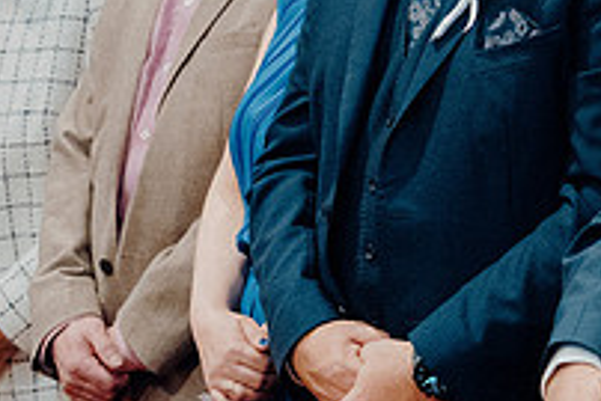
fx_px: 5028
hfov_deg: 6.8
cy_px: 13
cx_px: 351
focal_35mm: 301
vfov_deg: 4.6
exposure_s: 1/160
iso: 5000
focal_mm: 70
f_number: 3.5
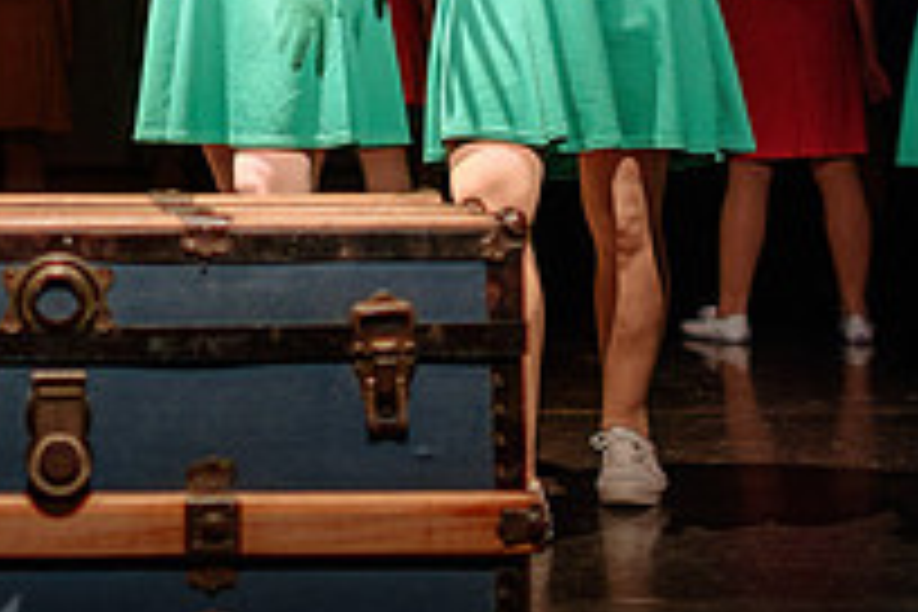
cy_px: -169
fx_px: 2167
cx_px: 125
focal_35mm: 85
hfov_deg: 23.4
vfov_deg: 15.4
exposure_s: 1/200
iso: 1250
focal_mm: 24
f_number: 1.4
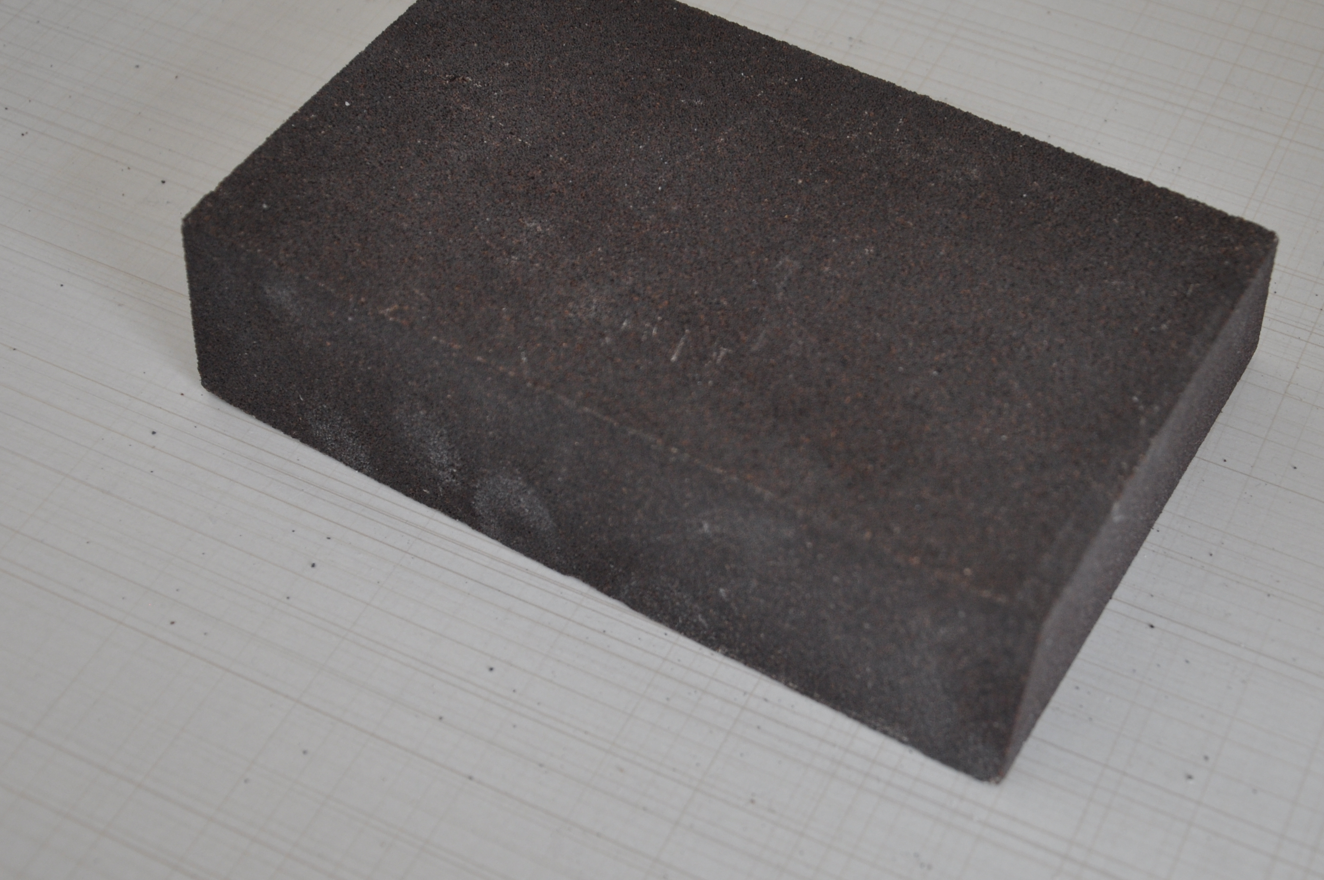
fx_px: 2131
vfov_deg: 23.3
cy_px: 484
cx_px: 807
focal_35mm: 58
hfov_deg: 34.4
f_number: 4.2
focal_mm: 30
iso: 450
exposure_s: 1/60
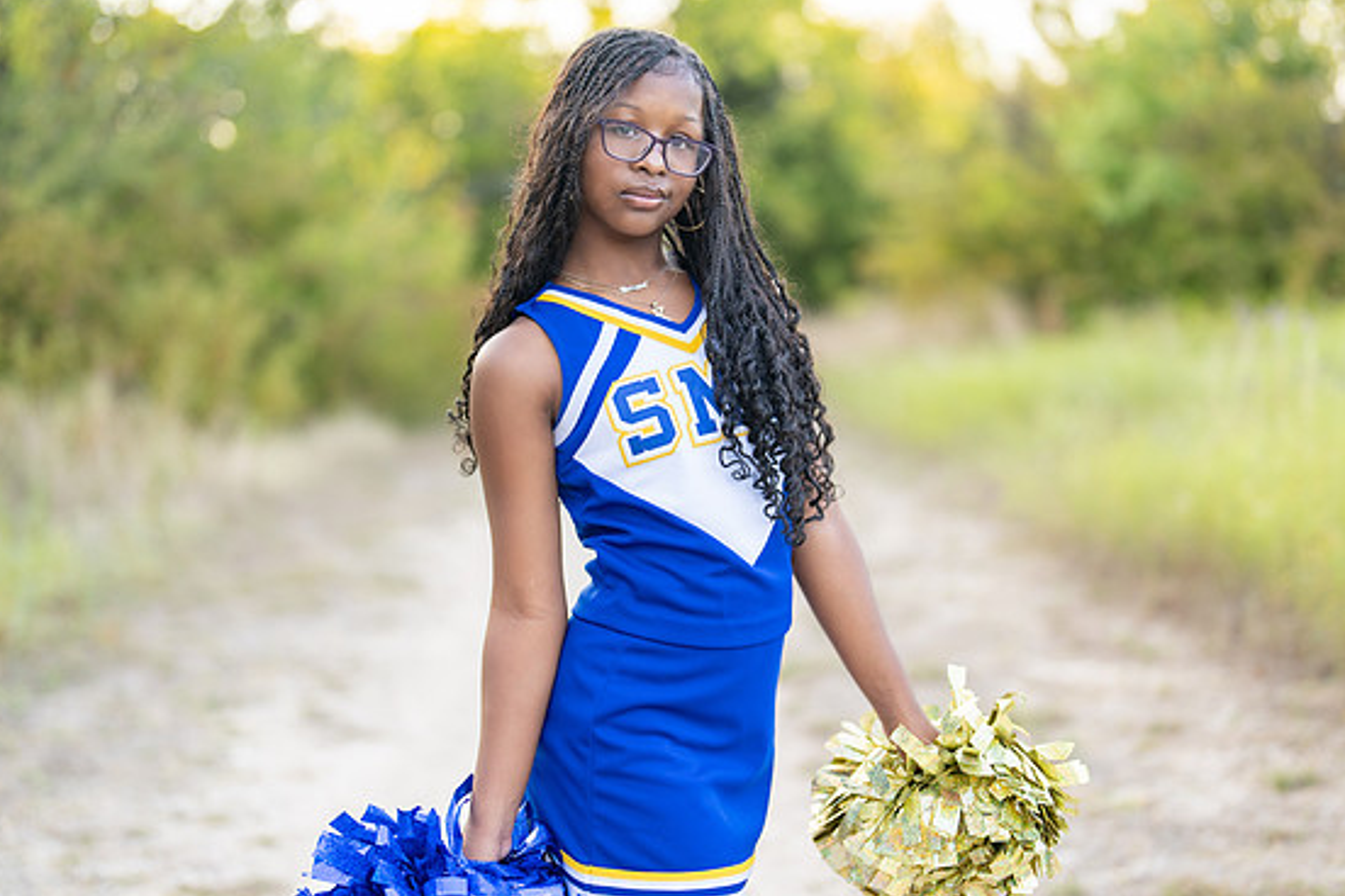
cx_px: 680
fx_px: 2204
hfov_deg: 33.9
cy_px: 451
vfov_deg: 23.0
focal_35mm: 59
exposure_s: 1/500
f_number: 1.2
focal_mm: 50
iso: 100
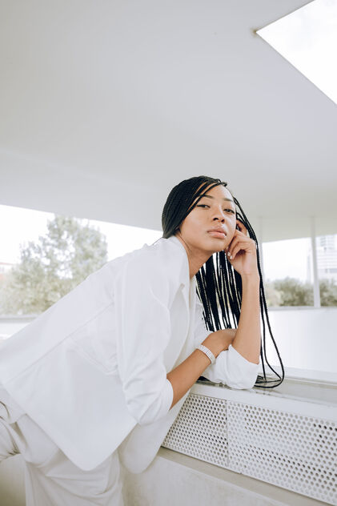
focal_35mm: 27
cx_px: 168
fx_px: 379
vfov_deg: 67.4
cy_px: 253
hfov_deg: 47.9
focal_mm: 18
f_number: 2
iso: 80
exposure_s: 1/500
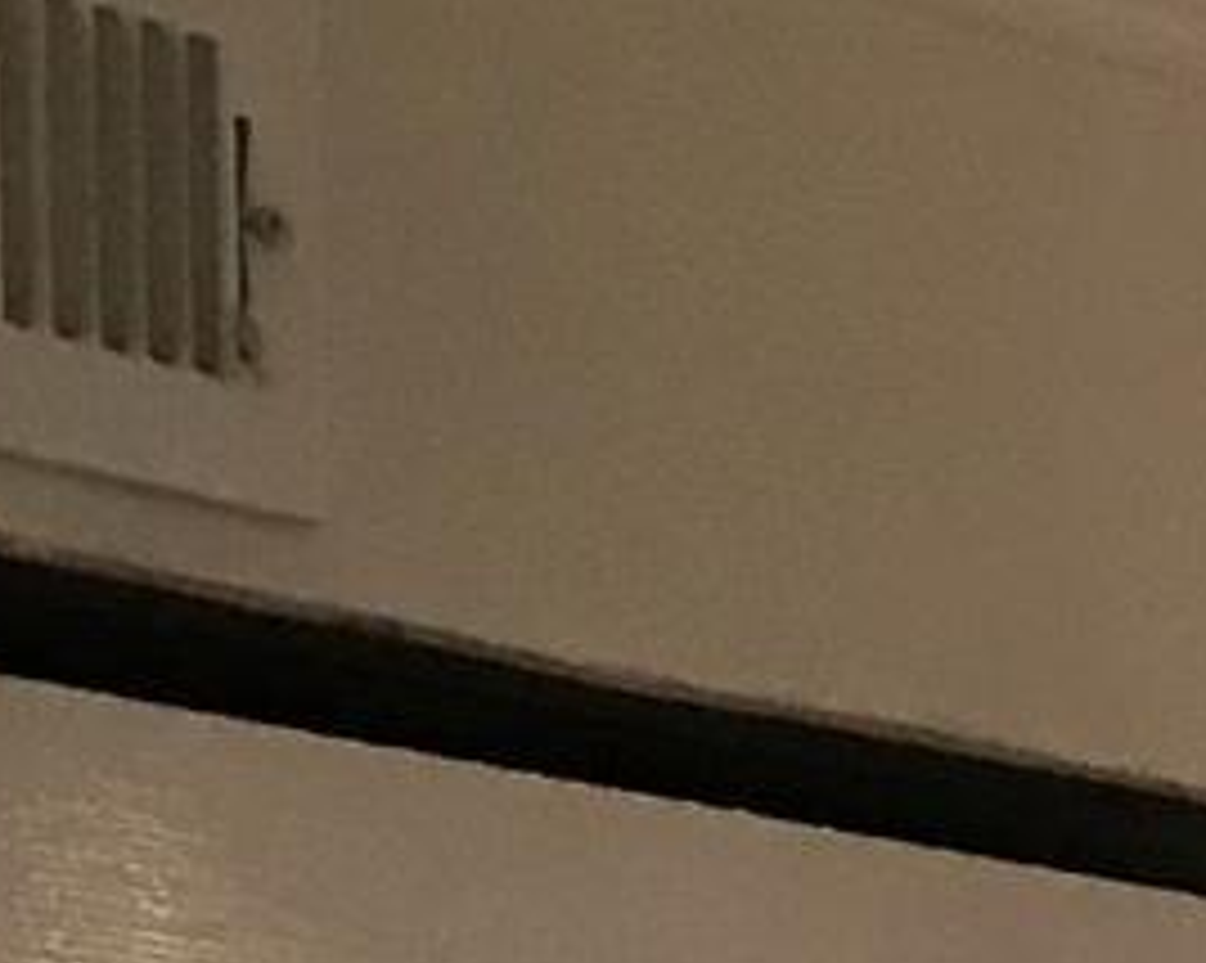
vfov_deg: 6.8
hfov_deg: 8.1
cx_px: 3393
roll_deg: +2.9
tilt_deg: -2.9
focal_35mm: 209
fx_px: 7454
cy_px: 2727
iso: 50
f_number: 1.8
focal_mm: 3.99
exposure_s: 1/15
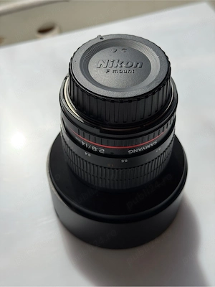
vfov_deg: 39.7
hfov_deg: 30.3
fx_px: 398
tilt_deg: -51.3
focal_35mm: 48
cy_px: 144
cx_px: 108
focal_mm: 6.76
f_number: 1.78
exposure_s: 1/3534
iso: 64
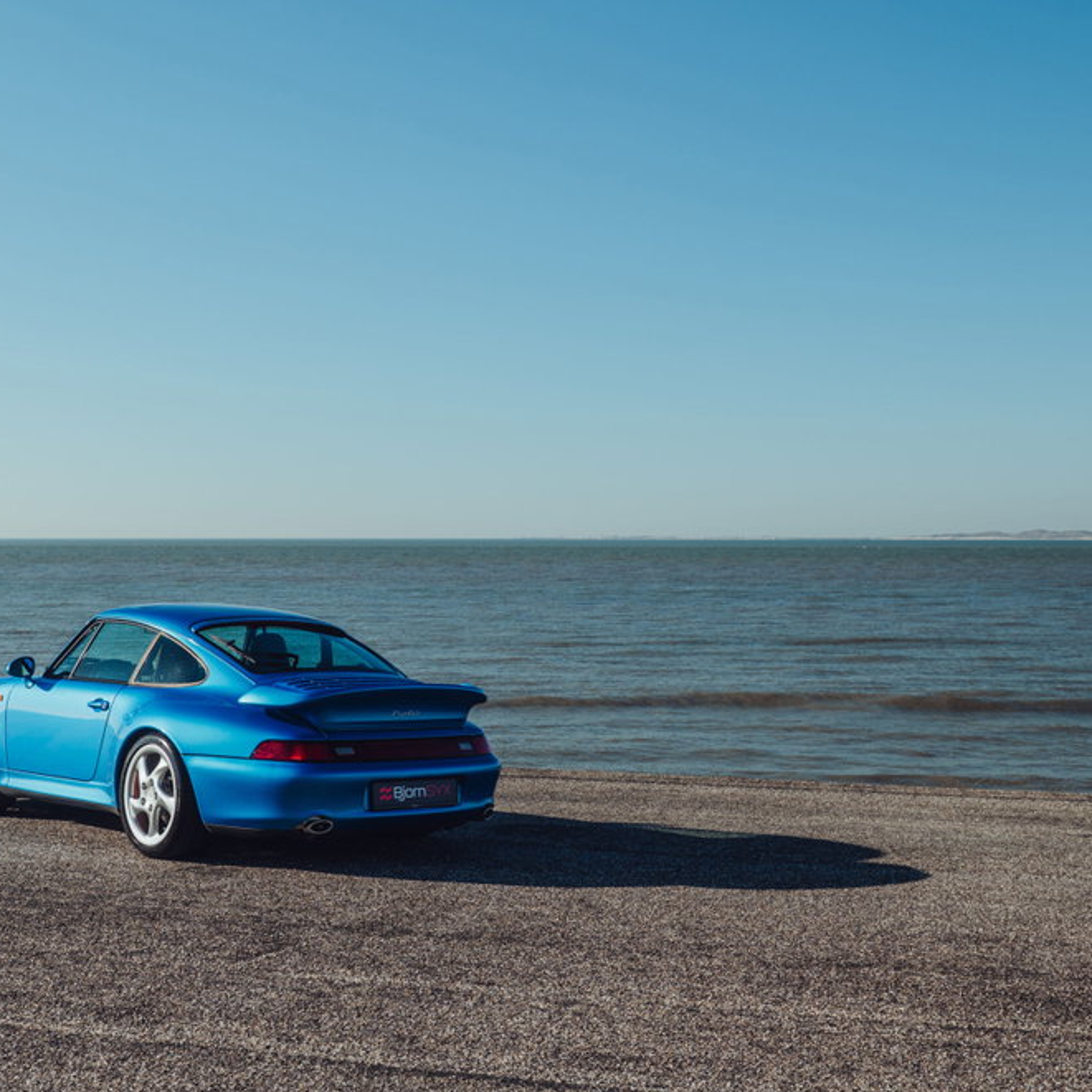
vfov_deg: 36.8
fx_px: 1642
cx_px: 404
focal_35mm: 46
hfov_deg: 36.6
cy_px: 548
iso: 100
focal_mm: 35
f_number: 7.1
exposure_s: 1/200
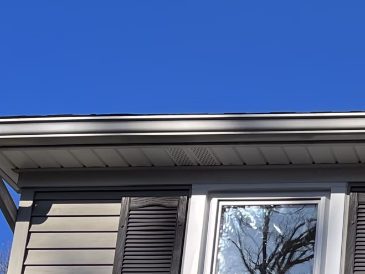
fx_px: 1065
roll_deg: -1.9
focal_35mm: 101
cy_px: 484
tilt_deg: +13.2
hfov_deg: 16.8
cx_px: 613
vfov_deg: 13.3
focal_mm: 5.1
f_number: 1.6
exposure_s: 1/2825
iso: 50
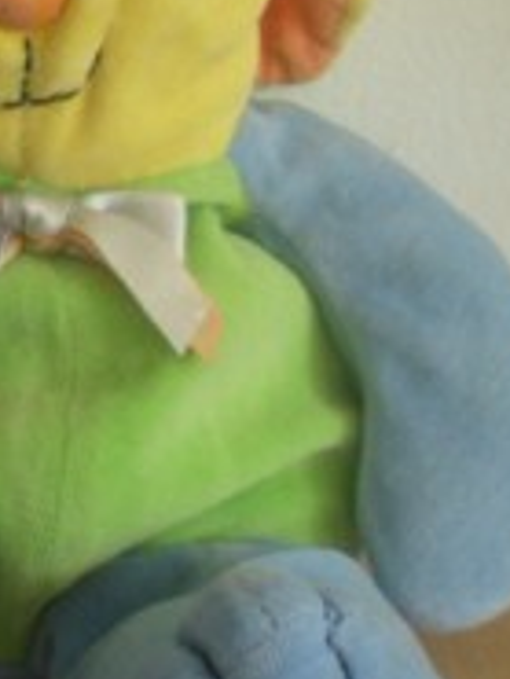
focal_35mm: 107
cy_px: 250
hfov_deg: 13.7
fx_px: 2099
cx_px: 37
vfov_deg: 18.3
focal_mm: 6.3
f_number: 3.1
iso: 200
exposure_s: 1/44
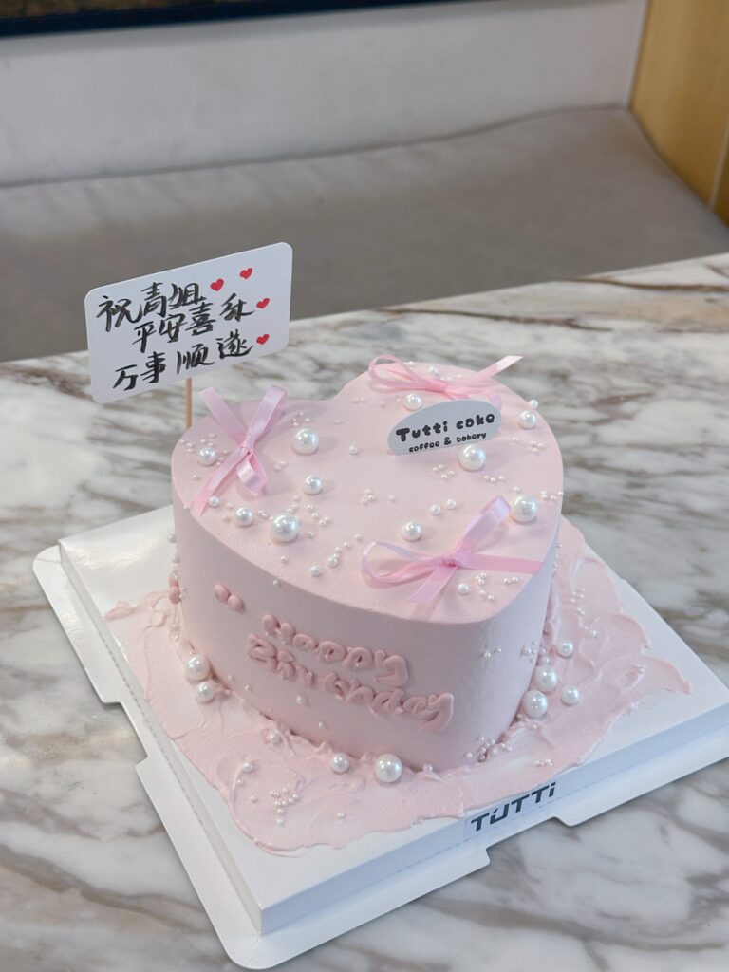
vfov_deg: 39.7
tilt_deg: -39.4
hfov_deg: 30.3
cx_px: 364
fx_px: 1348
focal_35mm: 48
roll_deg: -4.6
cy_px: 486
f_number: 1.78
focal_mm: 6.86
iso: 160
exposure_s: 1/50
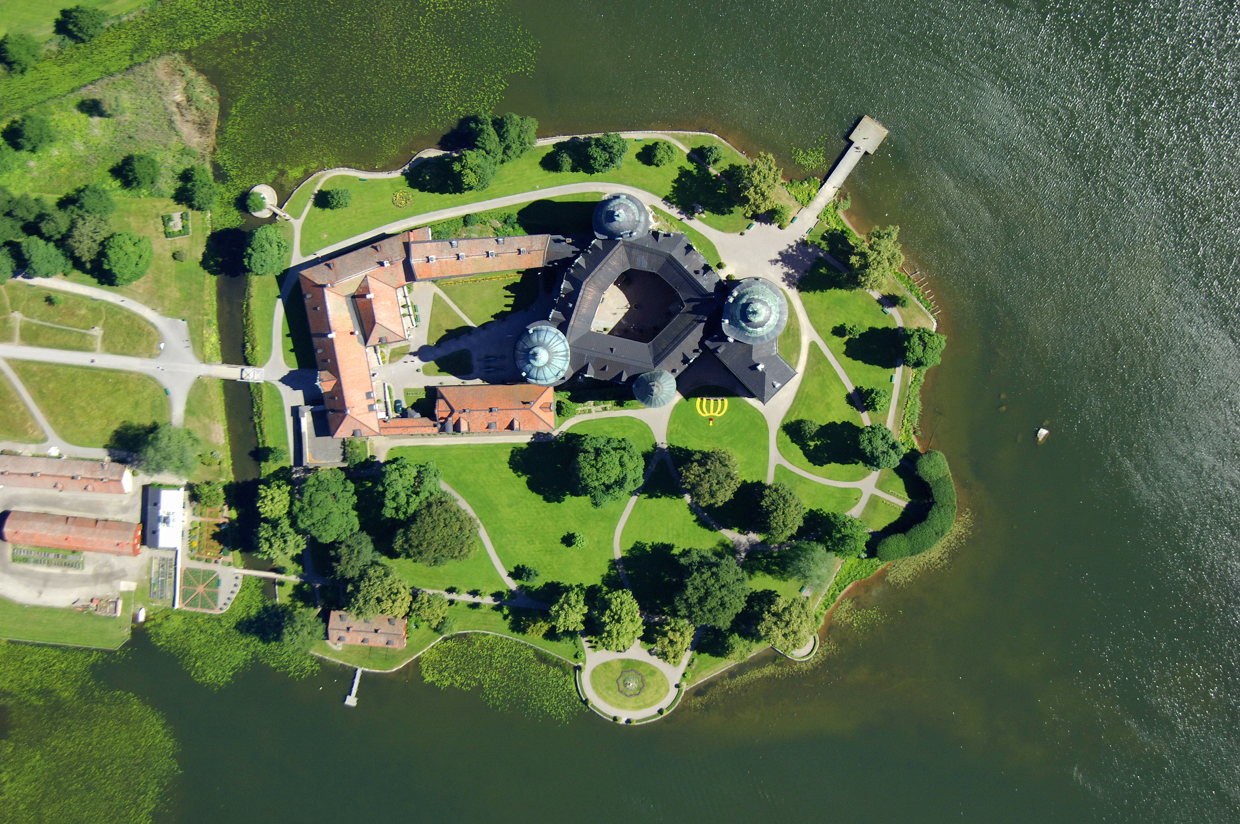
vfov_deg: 26.4
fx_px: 1755
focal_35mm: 51
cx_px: 620
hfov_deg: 38.9
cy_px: 412
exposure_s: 1/1000
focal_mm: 34
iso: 400
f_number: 5.3
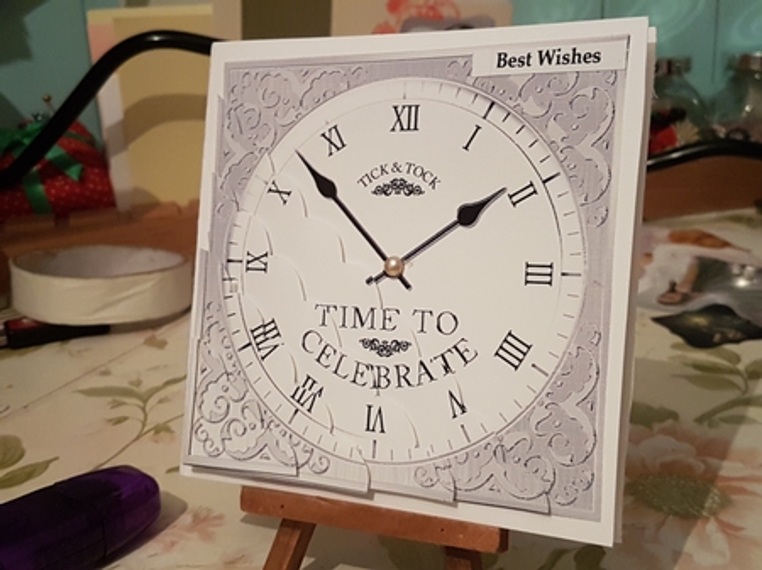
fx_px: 572
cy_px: 285
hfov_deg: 67.3
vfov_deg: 53.0
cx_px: 381
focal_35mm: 26
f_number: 1.7
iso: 250
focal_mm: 4.2
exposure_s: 1/13
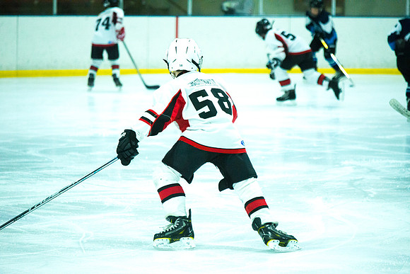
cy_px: 137
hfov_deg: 9.4
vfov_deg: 6.2
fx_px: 2506
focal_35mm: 220
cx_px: 205
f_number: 5.6
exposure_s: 1/1000
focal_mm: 220
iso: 6400
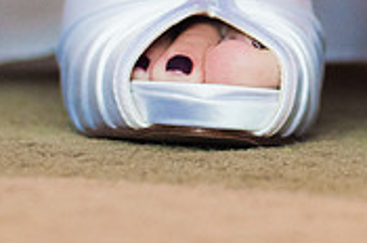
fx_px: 2534
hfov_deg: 8.2
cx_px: 461
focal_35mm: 249
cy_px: 7
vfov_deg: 5.5
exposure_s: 1/160
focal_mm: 50
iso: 1600
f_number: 2.8
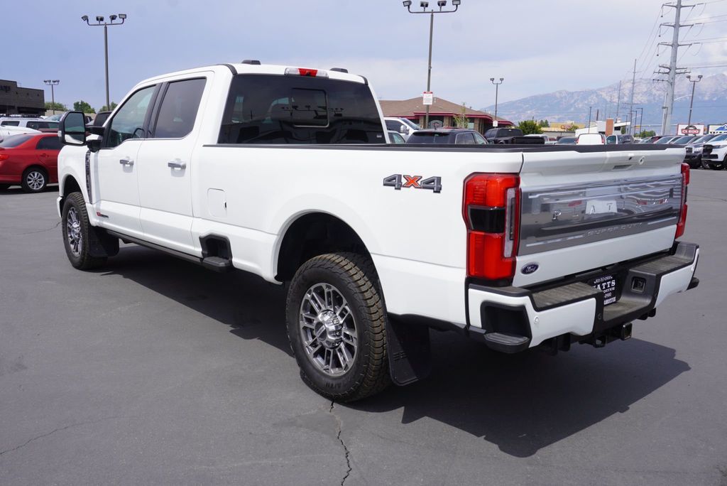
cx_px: 364
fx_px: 636
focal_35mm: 32
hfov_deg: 59.5
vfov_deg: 41.8
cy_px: 243
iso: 100
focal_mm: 21
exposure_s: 1/160
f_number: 10
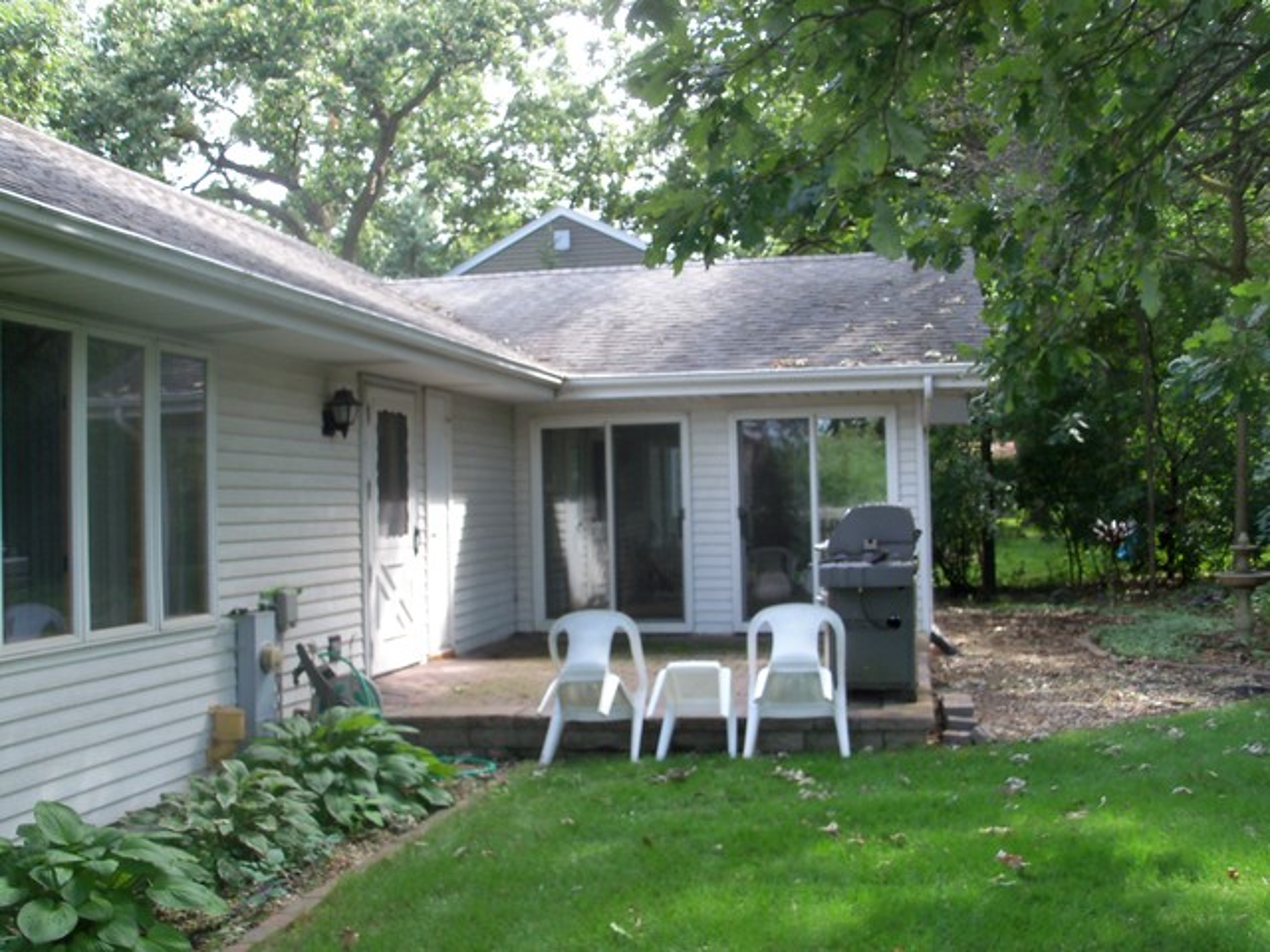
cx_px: 635
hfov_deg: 52.6
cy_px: 476
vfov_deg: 40.7
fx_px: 1284
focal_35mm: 35
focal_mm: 6.3
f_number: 3
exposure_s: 1/80
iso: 80
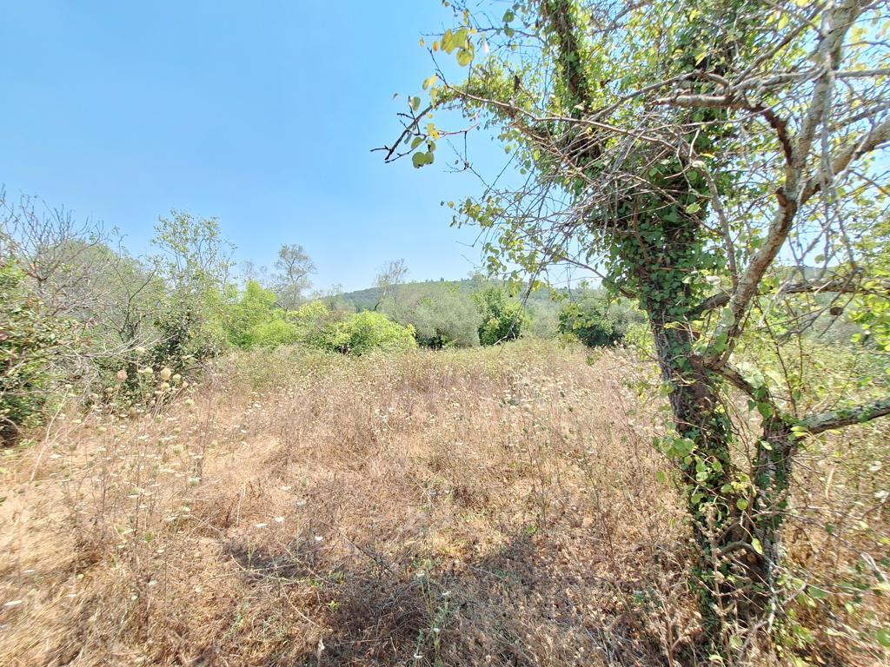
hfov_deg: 106.2
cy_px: 334
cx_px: 445
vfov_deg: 89.9
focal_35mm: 13
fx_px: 334
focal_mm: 1.74
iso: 40
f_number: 2.2
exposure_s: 1/1115
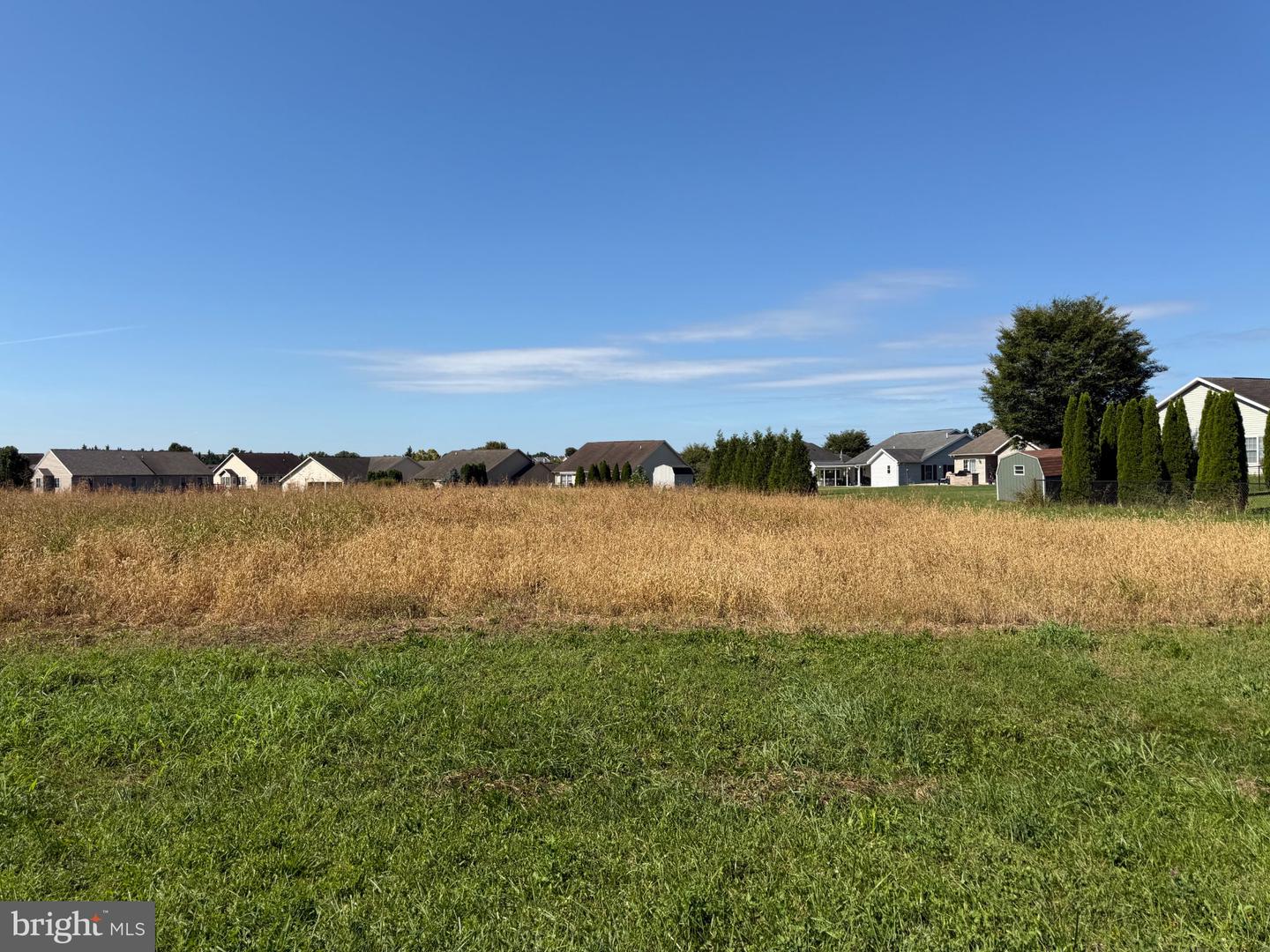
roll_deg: +0.0
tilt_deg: +2.0
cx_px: 635
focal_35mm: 24
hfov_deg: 71.6
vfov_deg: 56.8
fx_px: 881
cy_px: 476
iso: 80
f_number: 1.78
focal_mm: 6.76
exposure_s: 1/5319
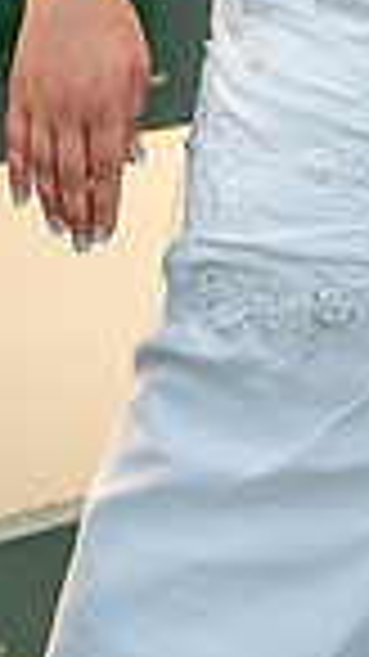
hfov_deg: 5.3
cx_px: 520
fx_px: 3936
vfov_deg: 9.4
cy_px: -99
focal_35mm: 226
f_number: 2.8
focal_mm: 70
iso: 400
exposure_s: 1/250
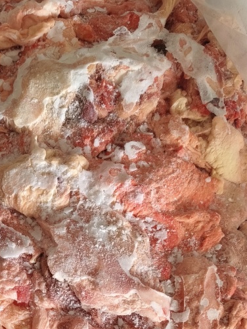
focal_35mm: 49
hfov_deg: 28.6
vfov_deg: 36.1
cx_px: 26
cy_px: 308
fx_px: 466
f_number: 1.88
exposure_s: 1/100
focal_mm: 5.6
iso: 303
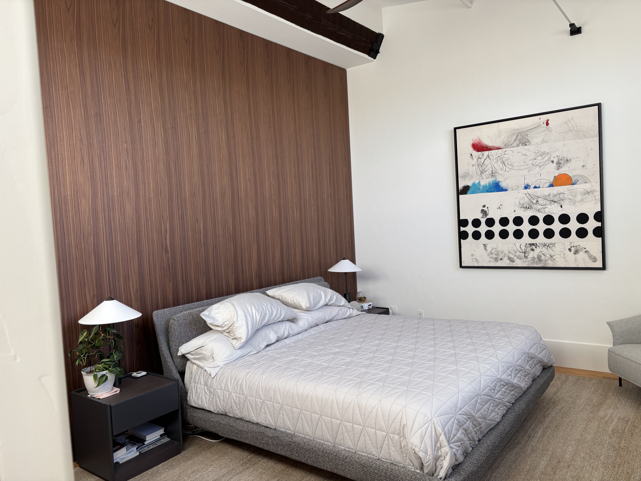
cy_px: 240
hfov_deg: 67.3
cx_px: 320
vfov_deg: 53.1
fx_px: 481
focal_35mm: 26
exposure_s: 1/121
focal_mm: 5.96
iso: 64
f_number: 1.6
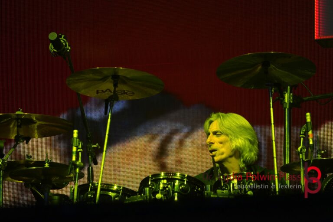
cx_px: 166
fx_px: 3025
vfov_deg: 4.2
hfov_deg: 6.3
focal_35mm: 327
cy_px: 111
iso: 2000
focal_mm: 218
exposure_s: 1/400
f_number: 6.3
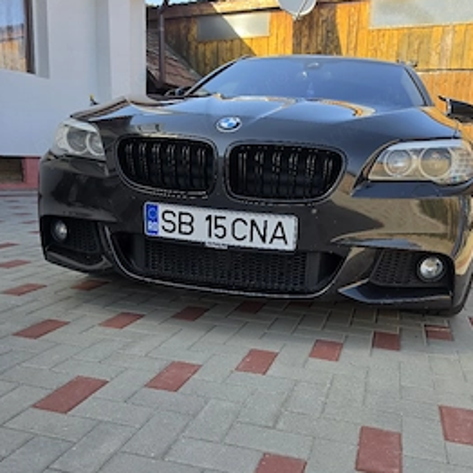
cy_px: 274
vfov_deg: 52.3
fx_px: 479
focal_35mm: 31
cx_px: 267
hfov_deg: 52.4
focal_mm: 6.5
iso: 64
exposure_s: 1/2500
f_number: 1.4
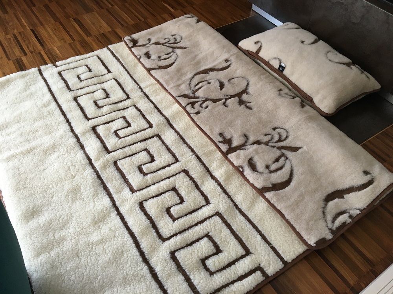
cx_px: 196
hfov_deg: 61.7
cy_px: 147
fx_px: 329
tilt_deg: -50.0
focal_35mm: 29
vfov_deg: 48.2
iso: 100
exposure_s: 1/33
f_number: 2.2
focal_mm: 4.15
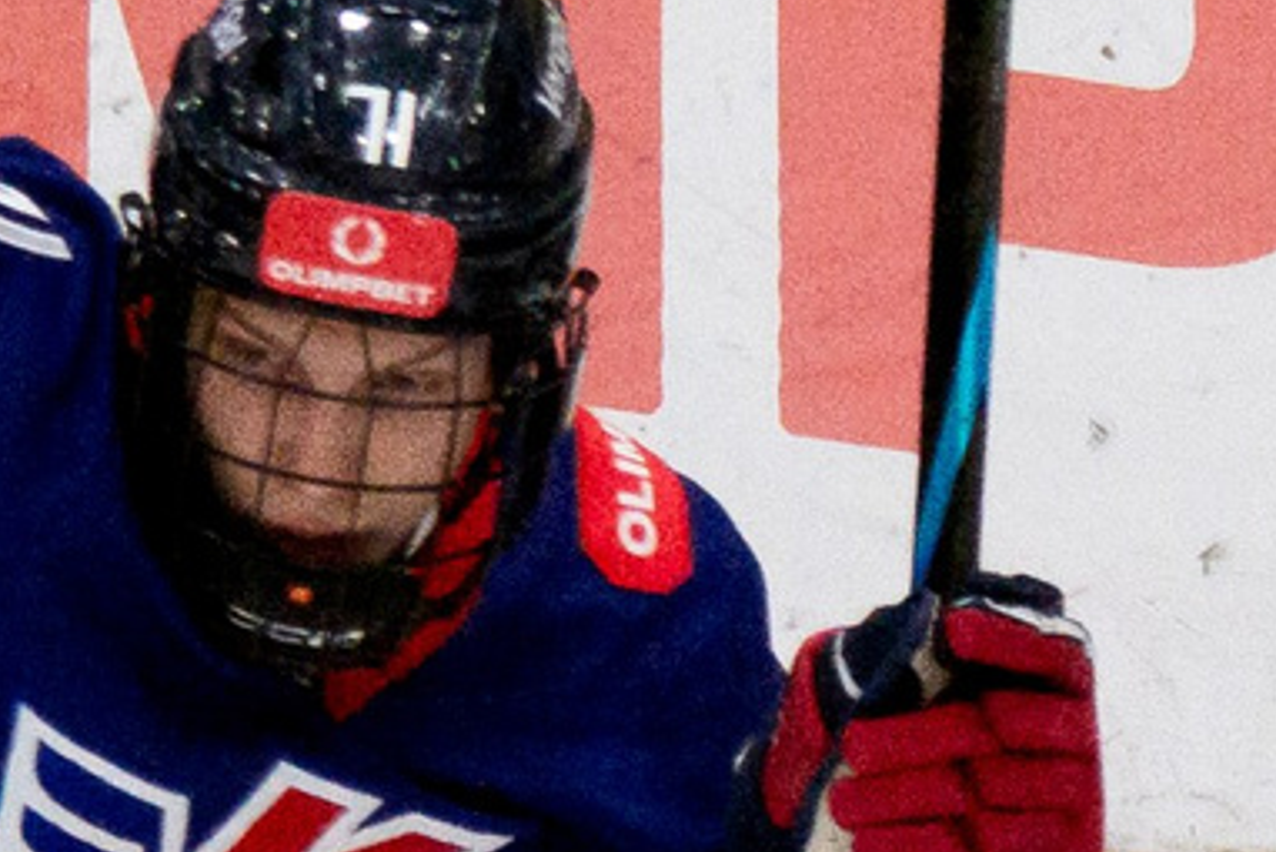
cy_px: 1886
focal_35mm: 2048
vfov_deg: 0.7
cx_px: 1902
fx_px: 72614
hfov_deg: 1.0
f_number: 5.6
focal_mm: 150
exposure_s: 1/1000
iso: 2000
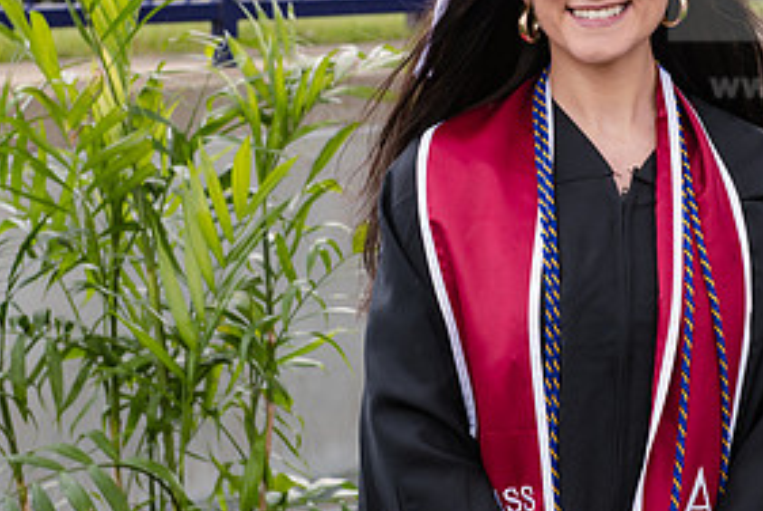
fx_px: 2885
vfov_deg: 10.1
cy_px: 143
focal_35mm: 136
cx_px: 587
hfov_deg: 15.0
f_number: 5.6
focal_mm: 66
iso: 320
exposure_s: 1/200
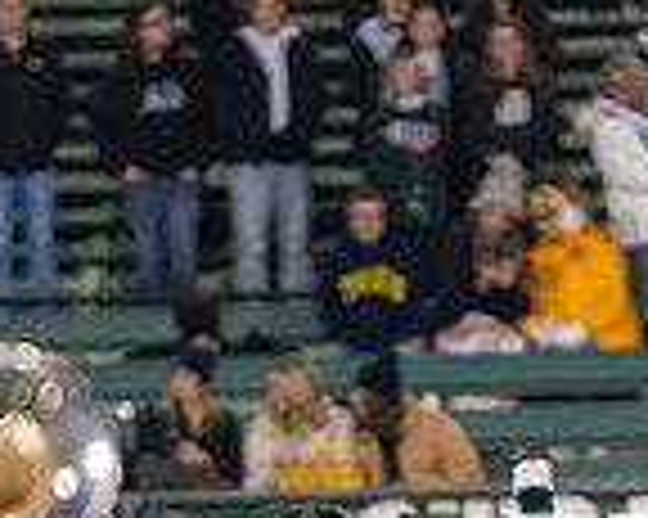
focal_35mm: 756
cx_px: 536
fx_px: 14489
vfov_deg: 2.0
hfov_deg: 2.6
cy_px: 721
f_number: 2.8
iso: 1000
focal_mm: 200
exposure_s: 1/500
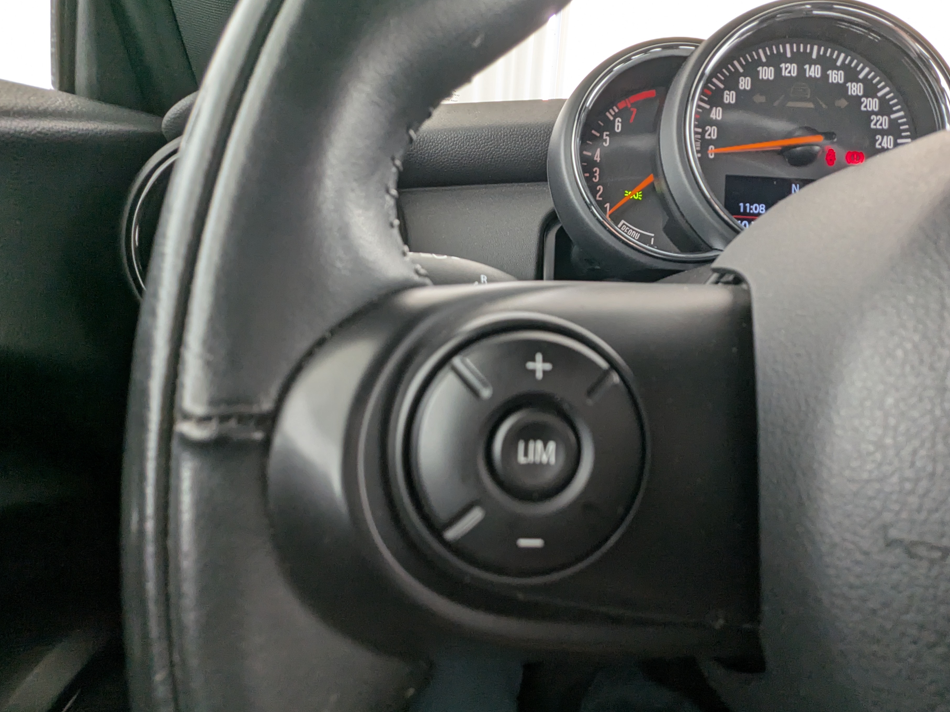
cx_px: 501
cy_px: 331
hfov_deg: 87.7
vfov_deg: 71.5
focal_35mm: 18
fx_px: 494
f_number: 2.2
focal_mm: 2.35
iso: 85
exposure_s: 1/46.7
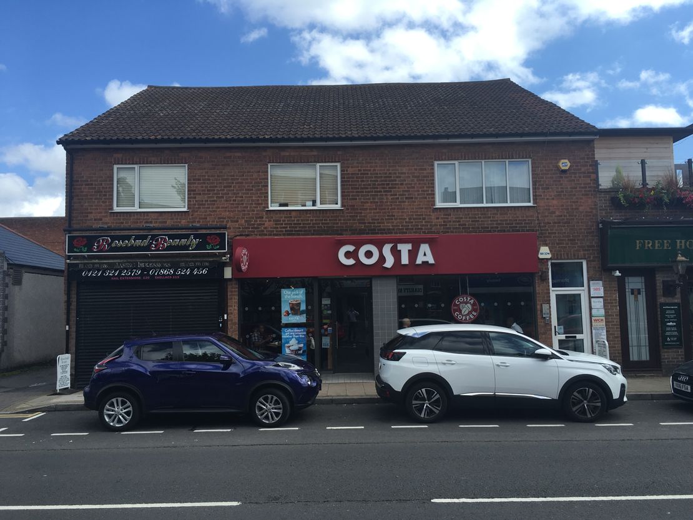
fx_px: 581
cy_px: 260
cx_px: 346
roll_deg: +0.5
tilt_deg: +6.2
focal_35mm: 29
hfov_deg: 61.6
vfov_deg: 48.2
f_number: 2.2
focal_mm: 4.15
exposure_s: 1/1012
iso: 25
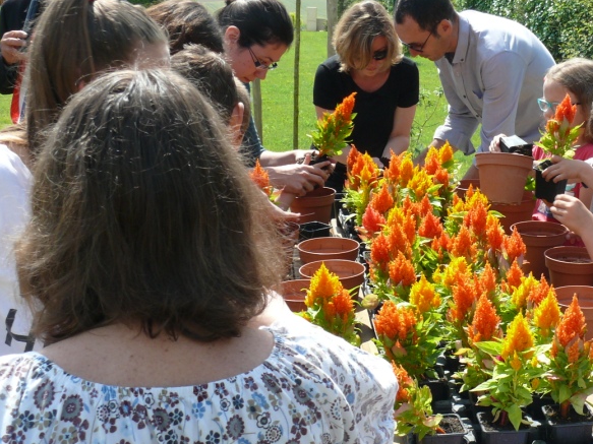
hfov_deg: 28.9
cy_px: 300
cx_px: 505
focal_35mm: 65
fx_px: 1113
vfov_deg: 22.5
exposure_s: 1/250
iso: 100
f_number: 5.6
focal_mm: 7.8
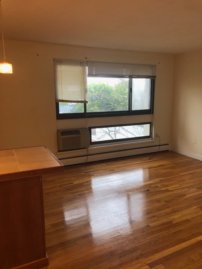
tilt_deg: -9.2
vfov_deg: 63.4
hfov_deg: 49.7
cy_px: 134
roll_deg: +0.7
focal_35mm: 28
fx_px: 218
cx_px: 101
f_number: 1.8
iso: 50
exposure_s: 1/120
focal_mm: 4
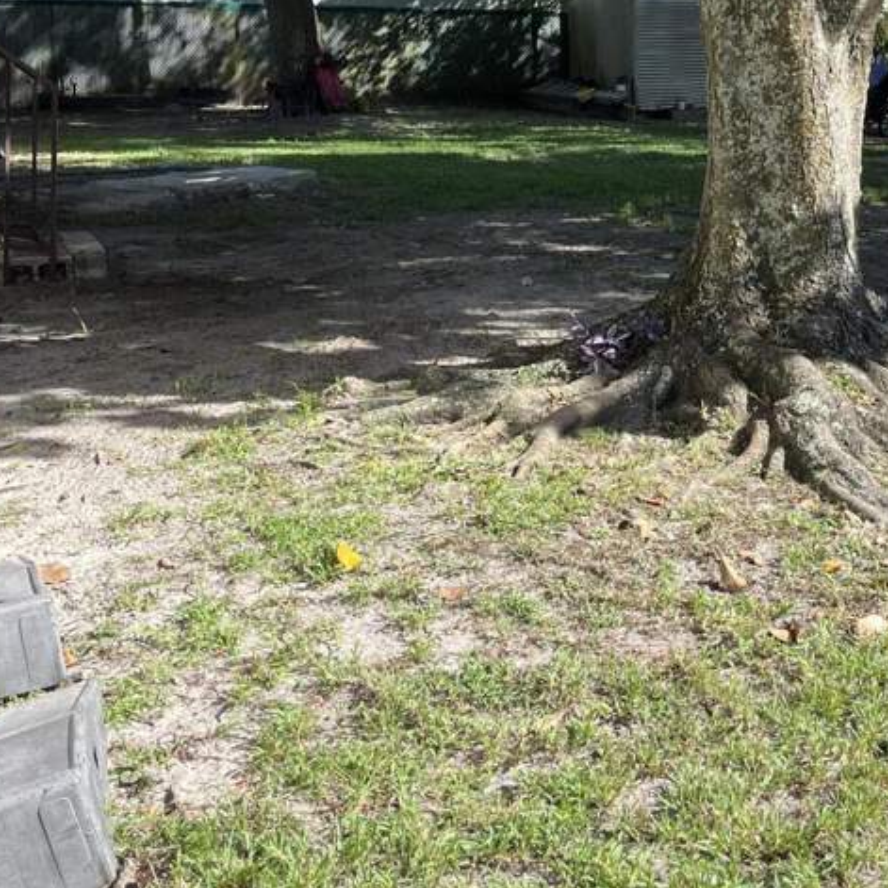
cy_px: 326
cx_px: 699
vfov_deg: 32.6
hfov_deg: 32.0
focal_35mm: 52
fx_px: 1509
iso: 50
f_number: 1.6
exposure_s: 1/1056
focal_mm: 5.1
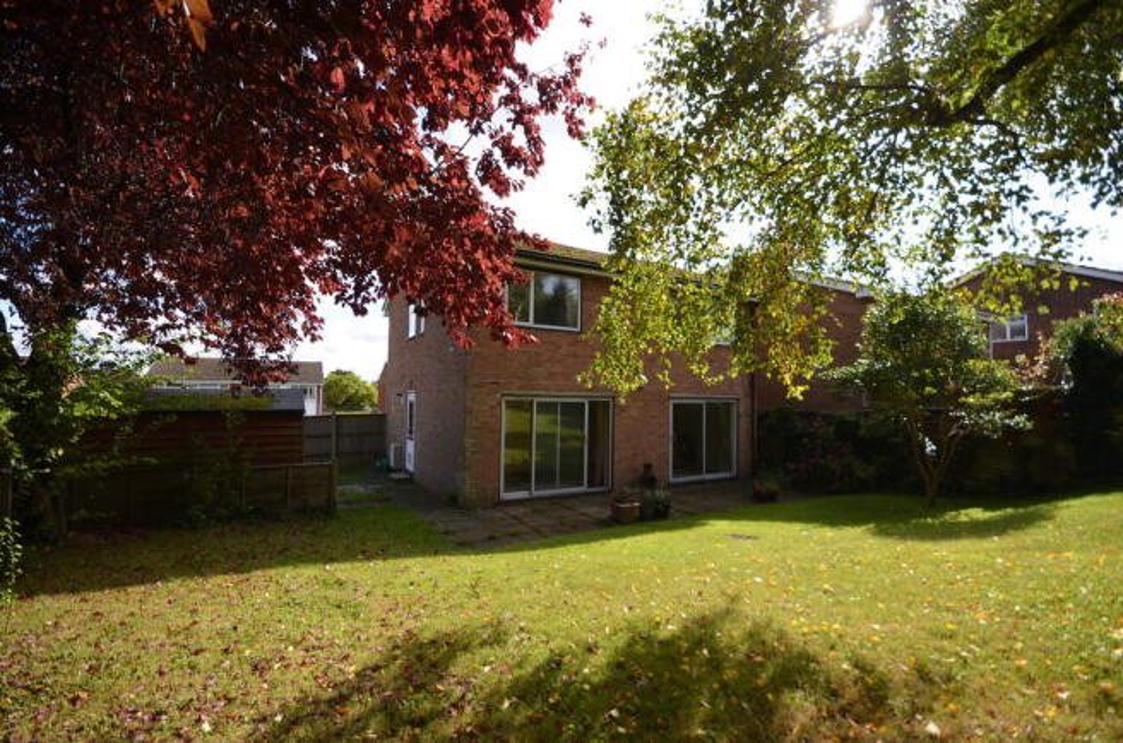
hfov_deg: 100.5
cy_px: 372
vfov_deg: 77.0
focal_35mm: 15
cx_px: 562
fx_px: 467
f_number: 6.3
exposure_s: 1/200
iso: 100
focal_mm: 10
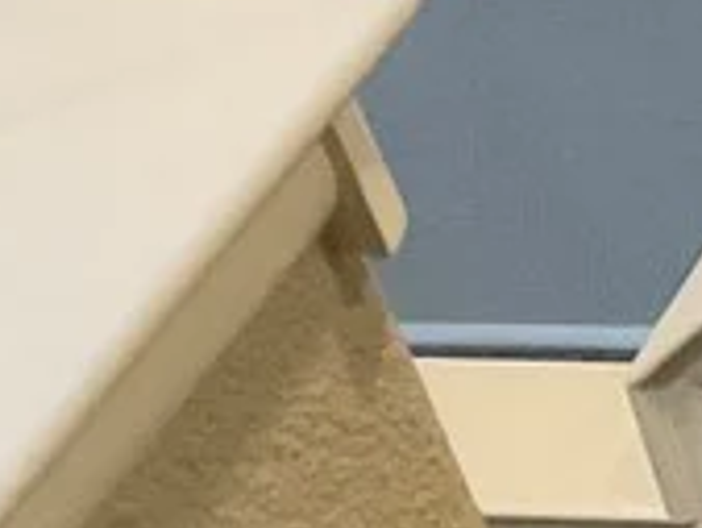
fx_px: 3572
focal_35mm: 176
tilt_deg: -40.3
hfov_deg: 9.3
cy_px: 428
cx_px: 2010
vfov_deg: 8.4
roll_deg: +3.5
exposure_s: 1/60
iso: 160
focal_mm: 3
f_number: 1.8
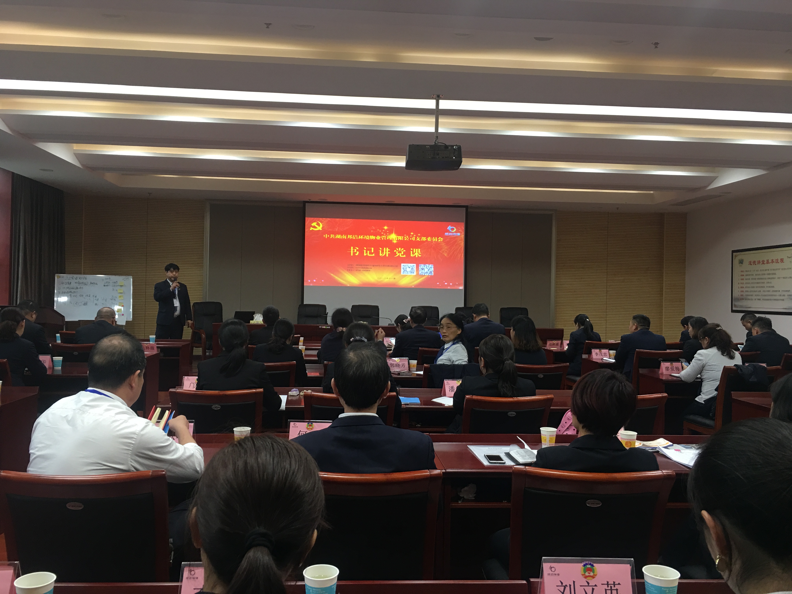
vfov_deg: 48.2
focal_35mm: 29
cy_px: 297
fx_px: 664
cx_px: 396
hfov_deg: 61.7
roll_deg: -1.3
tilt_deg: +0.5
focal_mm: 4.15
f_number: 2.2
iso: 50
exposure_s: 1/17
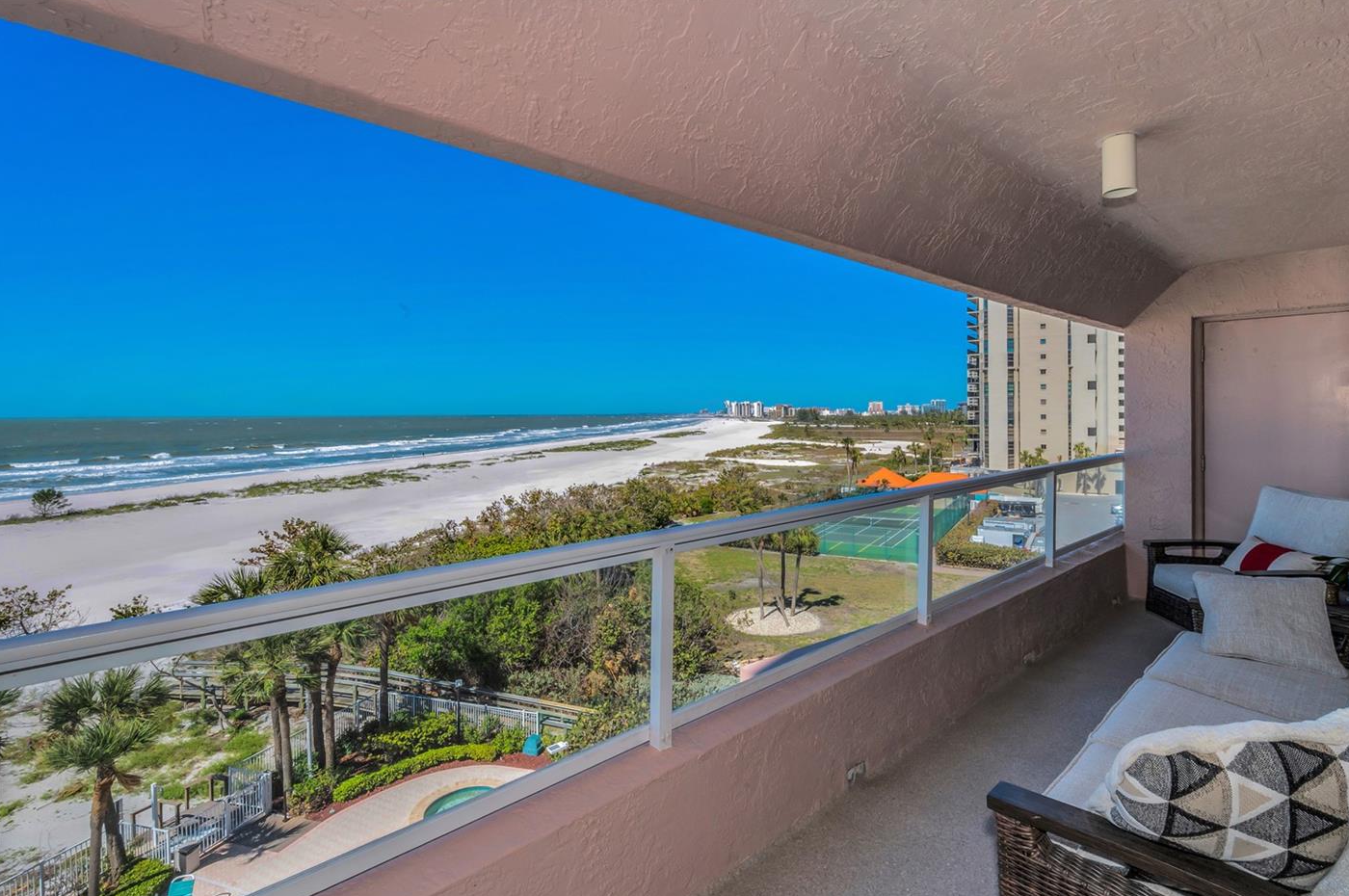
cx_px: 721
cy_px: 509
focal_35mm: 16
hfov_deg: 96.7
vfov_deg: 73.2
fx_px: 599
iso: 400
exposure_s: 1/200
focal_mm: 14
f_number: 20
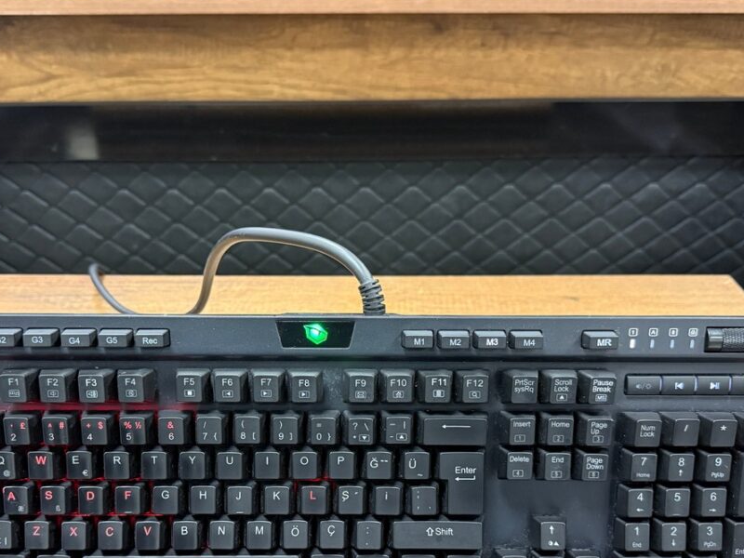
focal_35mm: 36
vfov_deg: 39.4
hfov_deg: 51.3
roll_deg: +0.1
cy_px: 345
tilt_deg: -30.4
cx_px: 335
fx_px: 774
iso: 640
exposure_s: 1/50
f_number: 1.78
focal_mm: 6.76
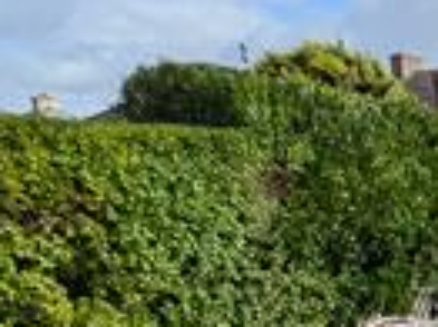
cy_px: 470
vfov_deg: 20.2
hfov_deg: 24.1
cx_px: 649
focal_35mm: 64
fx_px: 809
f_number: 2.2
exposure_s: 1/1751
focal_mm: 1.85
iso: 48
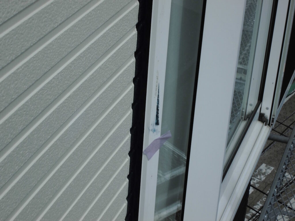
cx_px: 148
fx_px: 707
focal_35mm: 83
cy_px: 110
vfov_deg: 17.8
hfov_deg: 23.6
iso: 100
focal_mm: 14.9
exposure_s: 1/640
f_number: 6.7
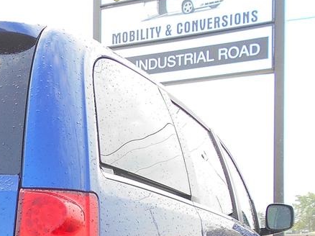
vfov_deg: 18.6
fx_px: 691
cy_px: 266
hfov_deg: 23.8
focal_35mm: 76
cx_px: -45
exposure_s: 1/100
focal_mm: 4.6
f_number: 3.2
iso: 80
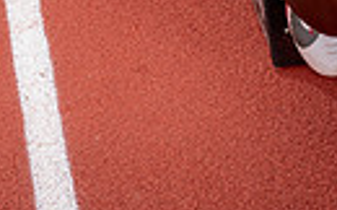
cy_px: -337
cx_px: 342
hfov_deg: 10.9
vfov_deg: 6.5
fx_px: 1744
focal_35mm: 190
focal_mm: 54
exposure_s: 1/250
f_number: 4
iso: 100
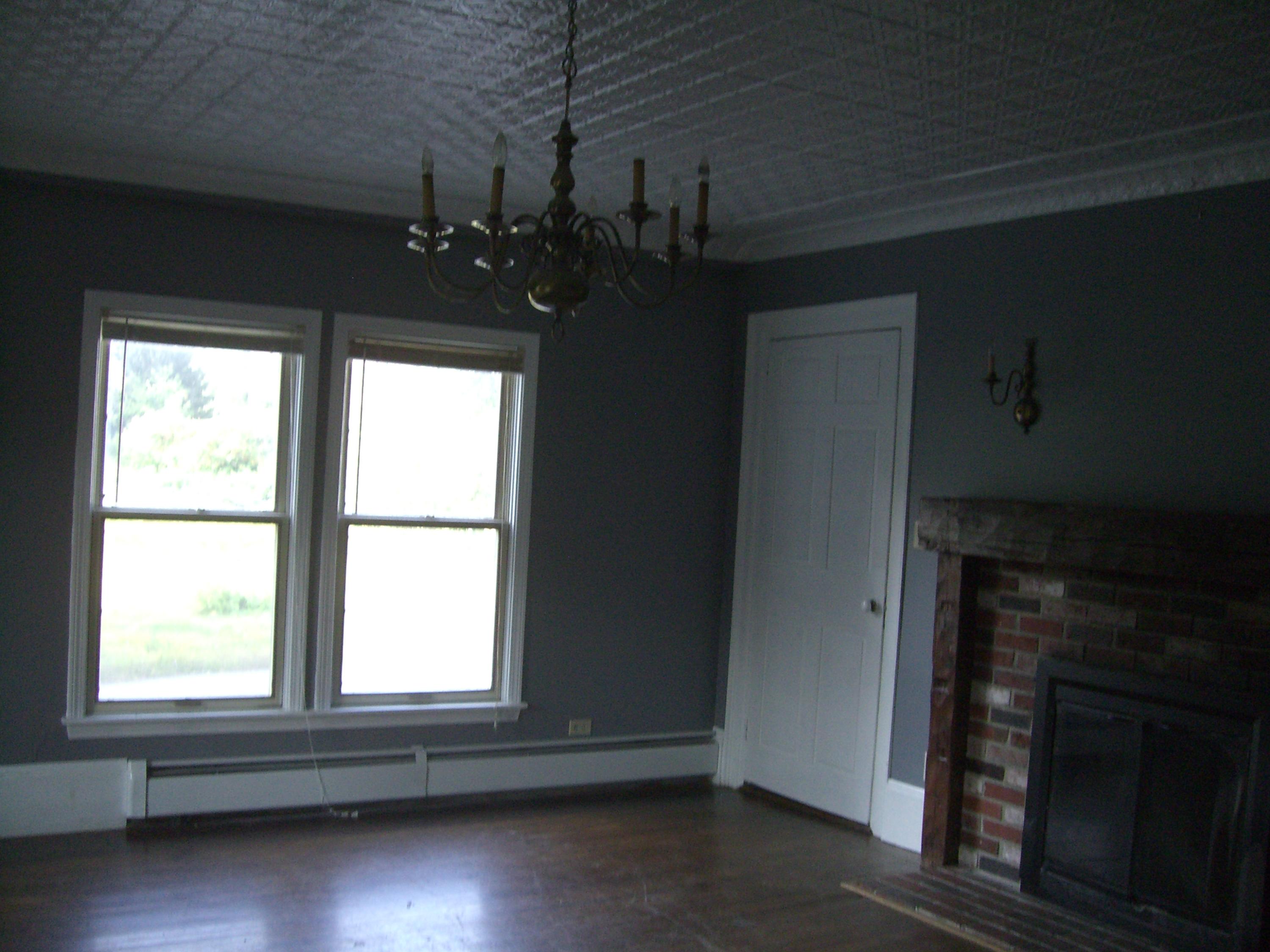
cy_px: 476
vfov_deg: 37.7
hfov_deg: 49.0
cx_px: 635
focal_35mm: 38
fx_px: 1394
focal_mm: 6.2
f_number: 2.7
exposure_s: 1/100
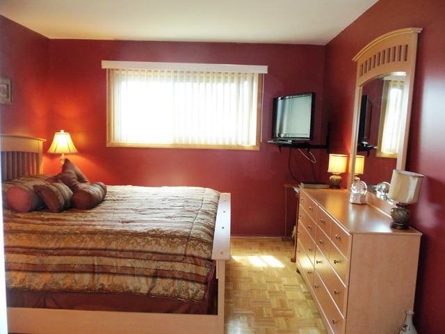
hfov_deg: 61.7
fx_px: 373
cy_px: 167
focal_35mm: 29
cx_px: 222
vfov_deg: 48.2
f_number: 3.4
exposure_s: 1/30
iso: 250
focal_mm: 5.2
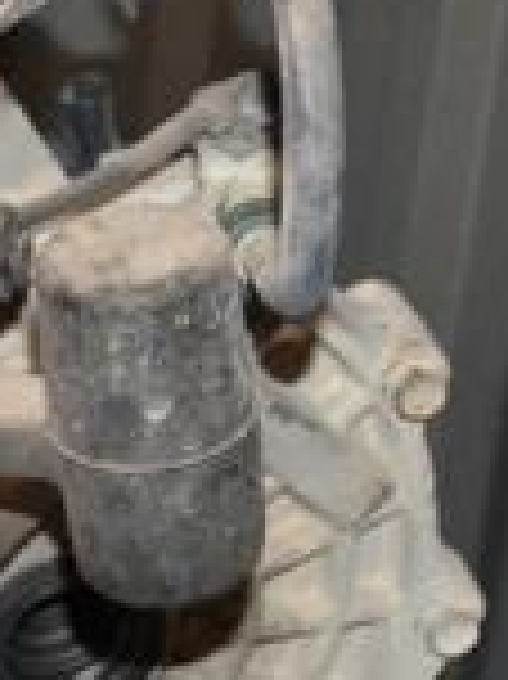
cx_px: -571
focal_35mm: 172
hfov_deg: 8.1
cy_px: 581
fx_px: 3370
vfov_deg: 11.4
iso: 800
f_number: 5
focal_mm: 30
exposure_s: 1/60
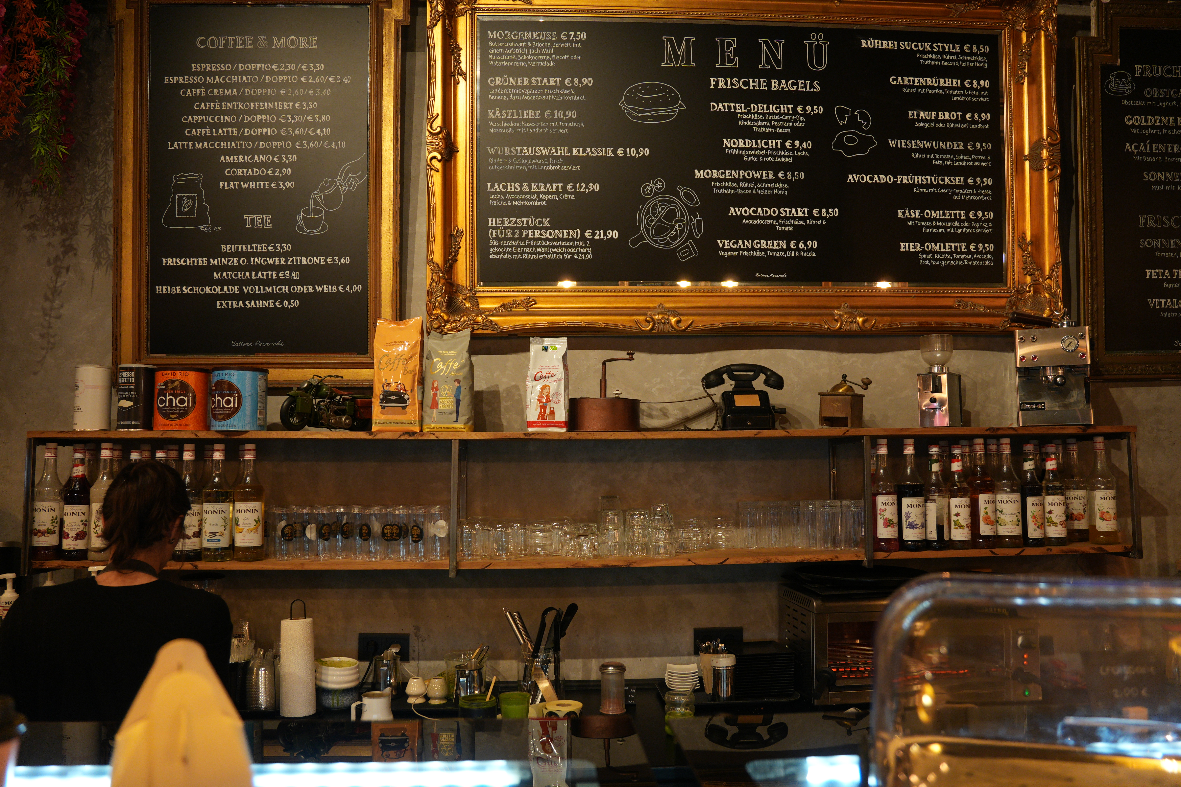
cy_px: 385
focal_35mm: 27
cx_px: 600
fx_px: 870
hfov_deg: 68.3
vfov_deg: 48.7
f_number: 2.8
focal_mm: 17
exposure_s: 1/60
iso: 500
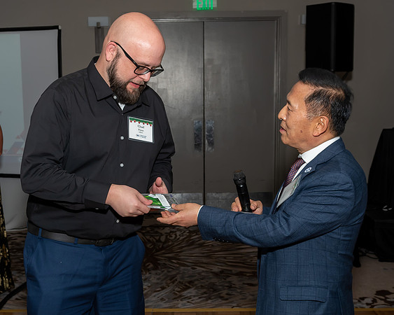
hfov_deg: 32.8
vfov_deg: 26.4
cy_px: 190
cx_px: 173
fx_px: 669
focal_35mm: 57
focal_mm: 22
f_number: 5.6
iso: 400
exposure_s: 1/250
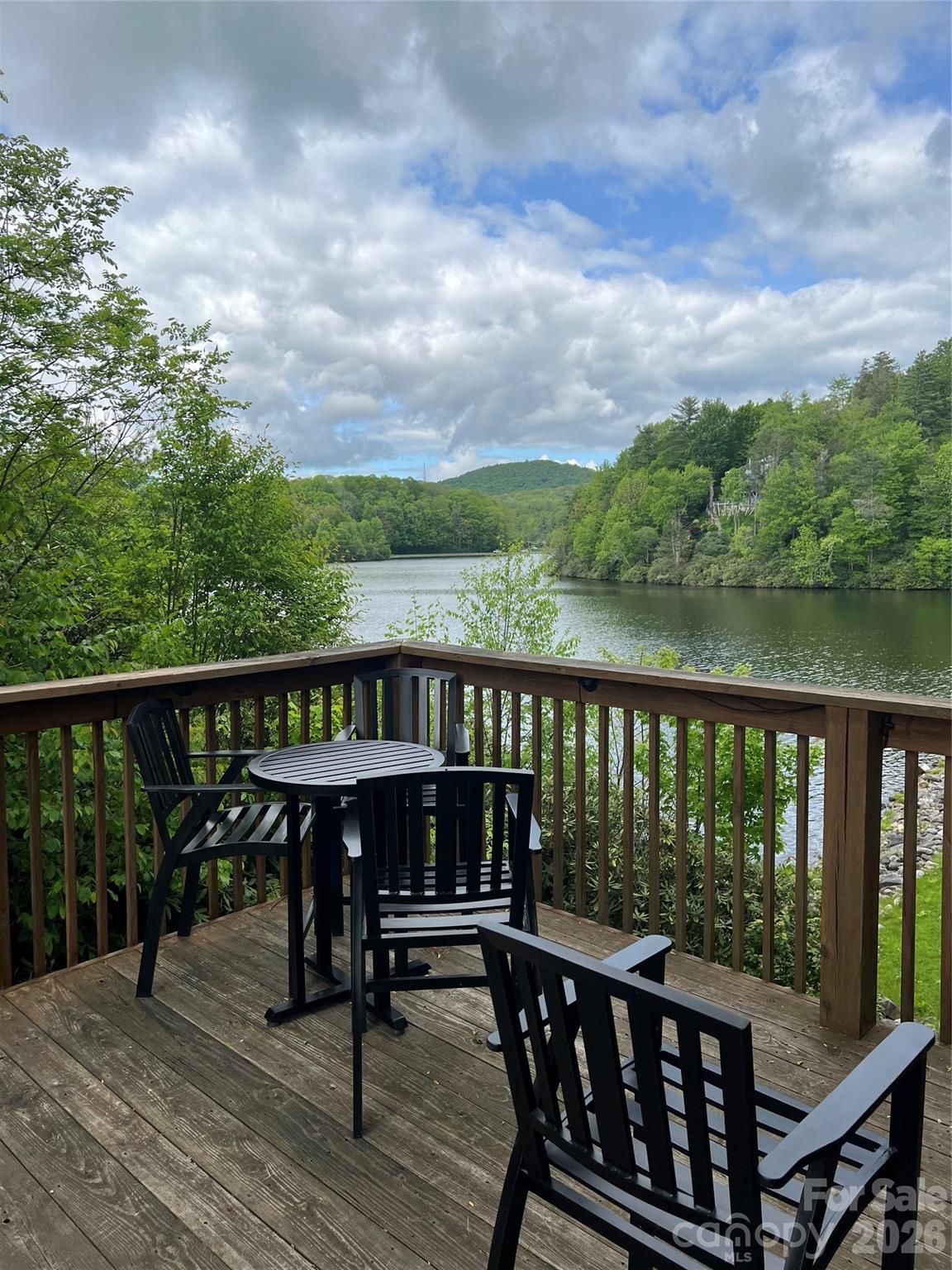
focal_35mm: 26
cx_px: 476
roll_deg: +1.2
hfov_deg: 53.1
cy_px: 635
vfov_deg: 67.3
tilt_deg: -5.8
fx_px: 953
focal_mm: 5.7
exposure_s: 1/2841
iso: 50
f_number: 1.5
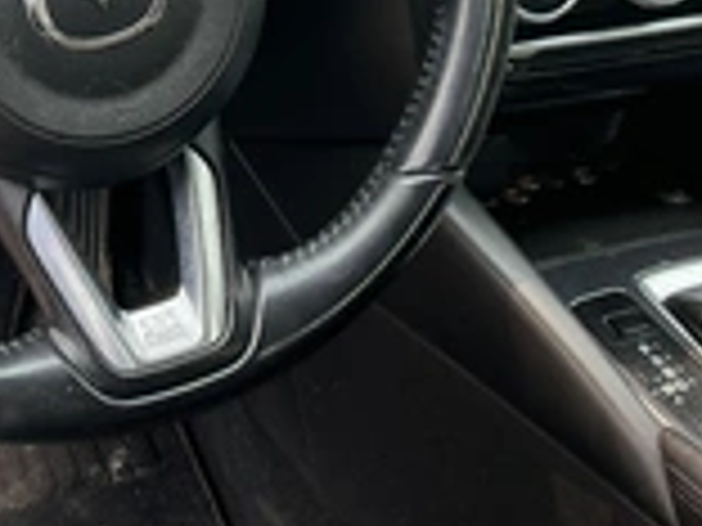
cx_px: 27
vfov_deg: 19.3
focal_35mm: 72
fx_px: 1460
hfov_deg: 25.9
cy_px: -99
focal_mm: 3
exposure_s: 1/169
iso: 25
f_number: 1.8
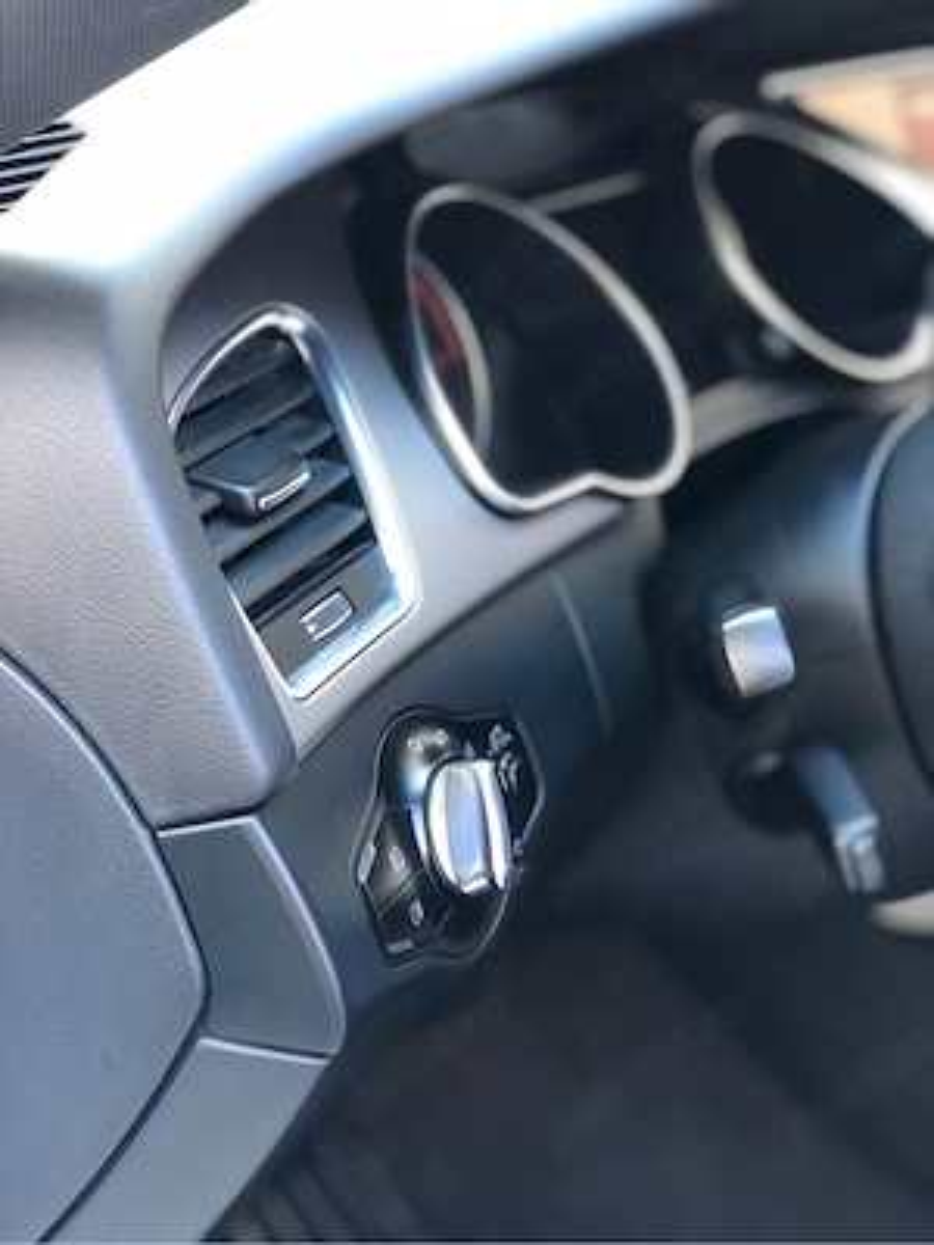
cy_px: 622
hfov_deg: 25.7
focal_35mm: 57
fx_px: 2051
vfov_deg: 33.8
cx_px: 467
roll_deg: -0.2
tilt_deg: -21.6
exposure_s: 1/30
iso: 250
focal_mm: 6.6
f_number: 2.8
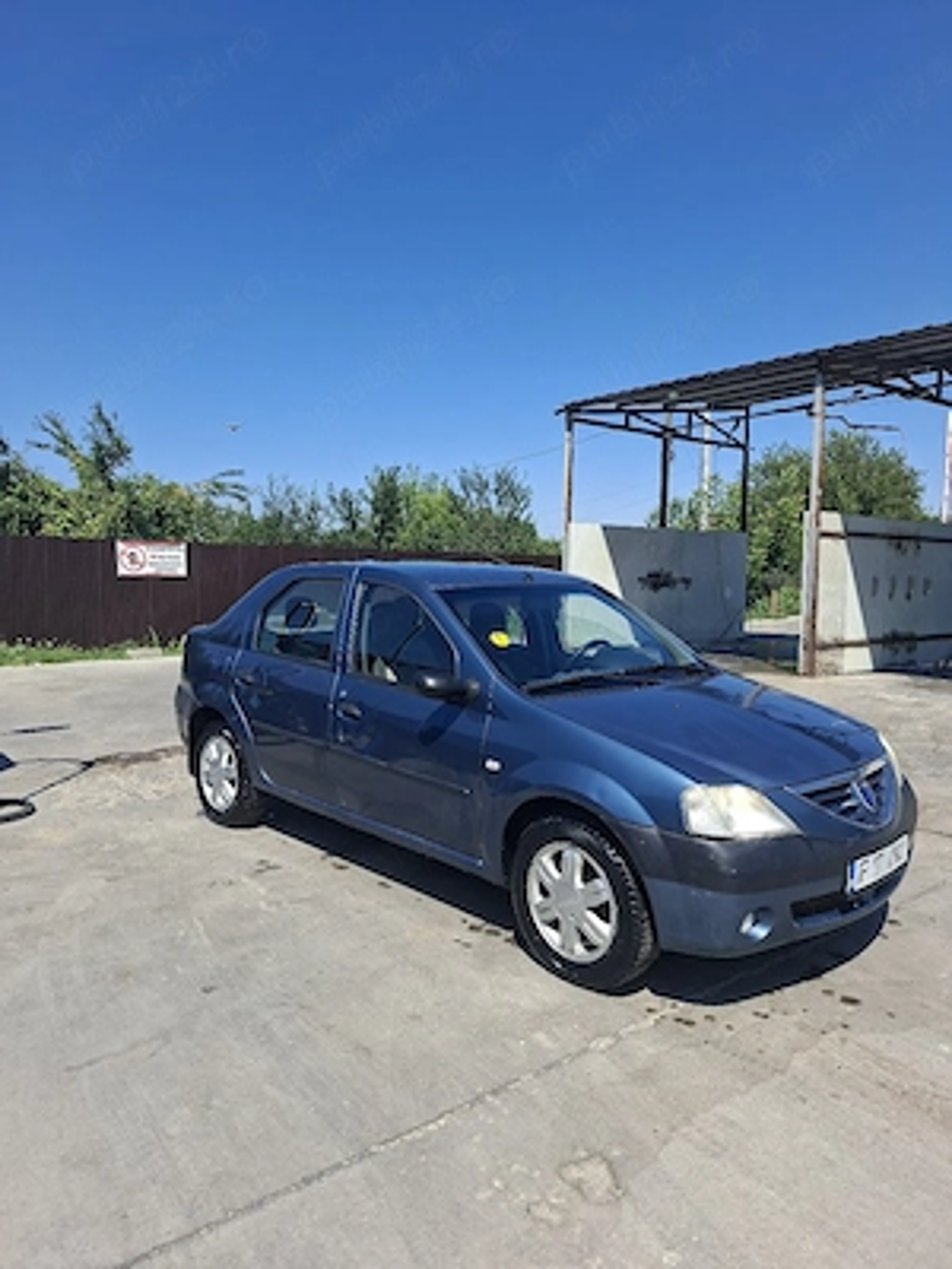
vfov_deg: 73.9
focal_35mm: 23
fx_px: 843
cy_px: 634
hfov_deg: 58.9
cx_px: 476
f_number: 1.8
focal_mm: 5.54
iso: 50
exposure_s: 1/1667
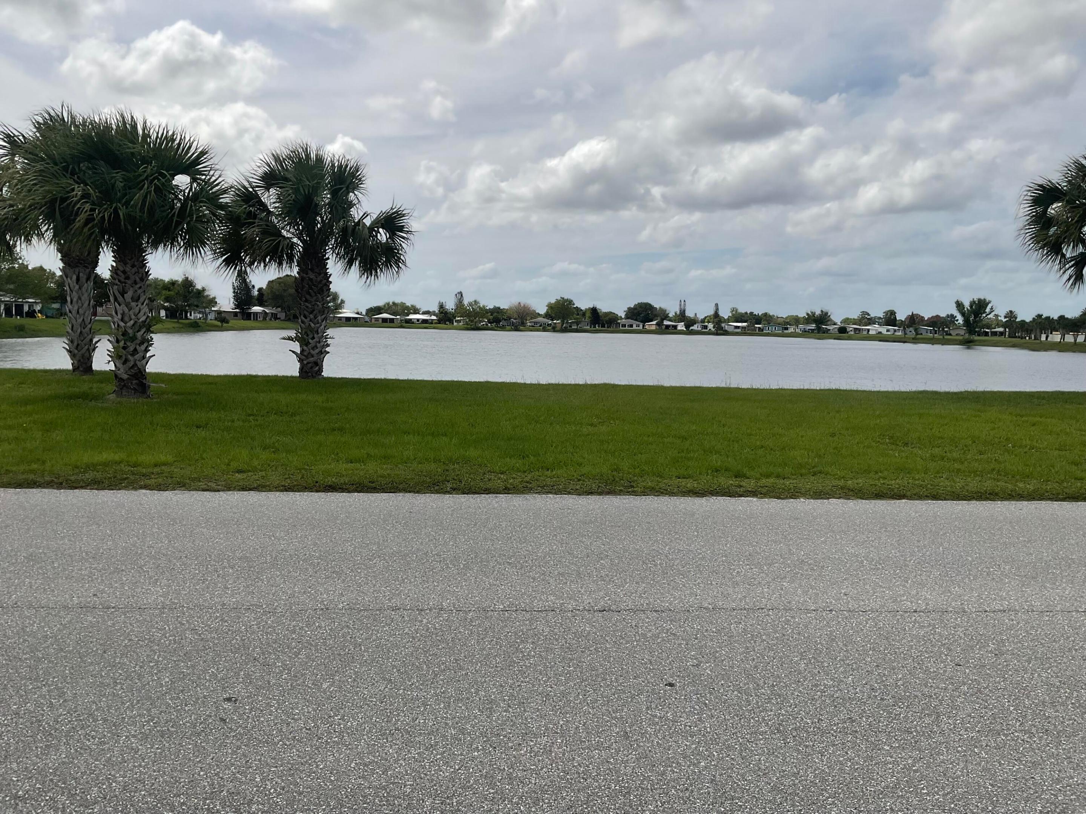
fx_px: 910
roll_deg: -1.4
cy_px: 407
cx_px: 543
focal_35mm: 29
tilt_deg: -6.2
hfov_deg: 61.7
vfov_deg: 48.2
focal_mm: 3
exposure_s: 1/4405
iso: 20
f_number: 1.8
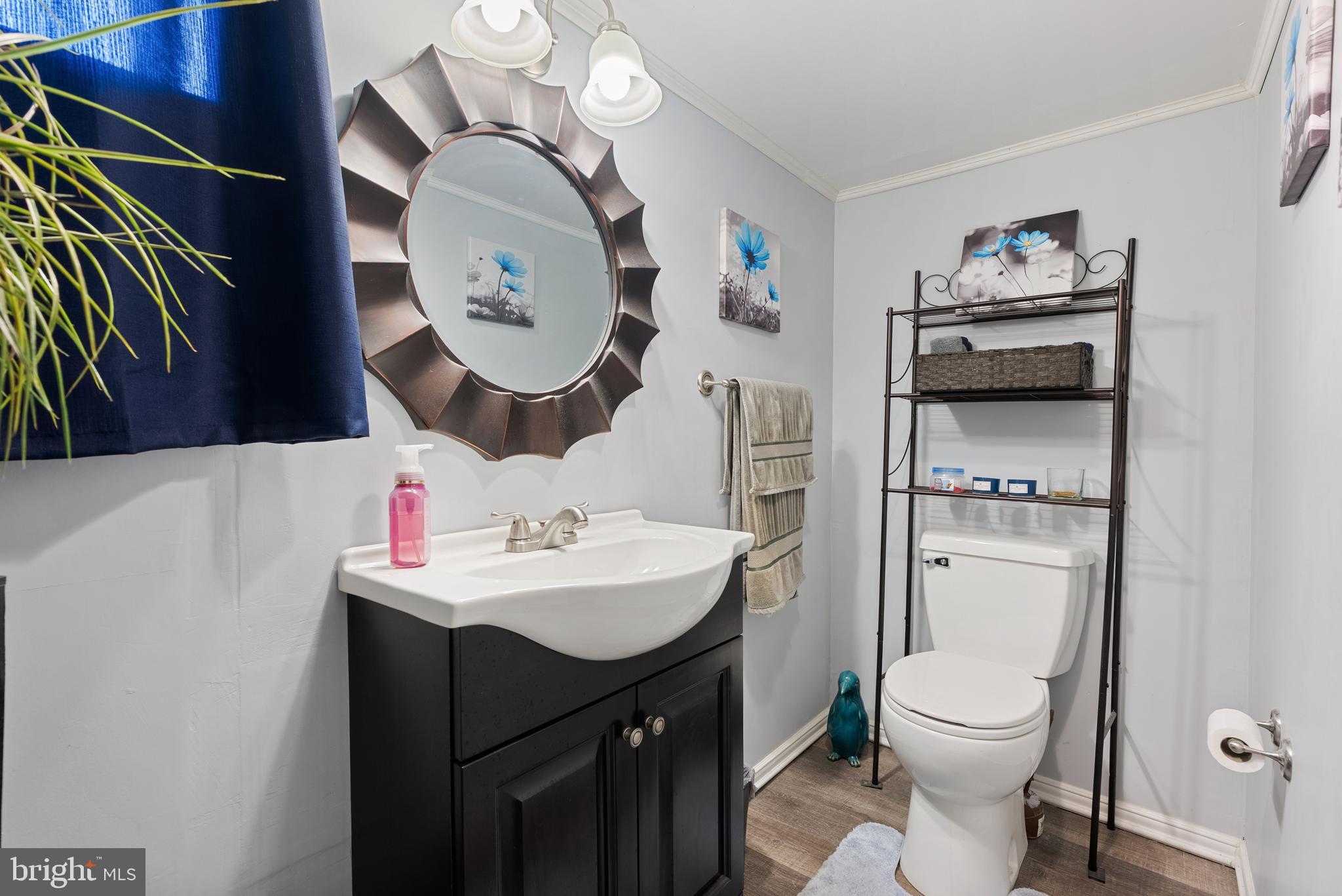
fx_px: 597
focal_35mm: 16
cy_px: 448
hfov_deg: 96.7
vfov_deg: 73.8
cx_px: 671
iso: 200
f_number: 8
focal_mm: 16
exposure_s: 1
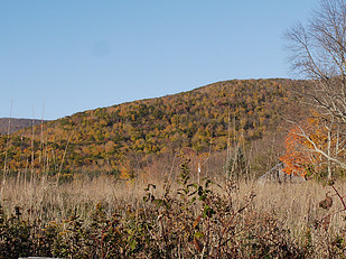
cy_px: 189
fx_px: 938
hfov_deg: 20.8
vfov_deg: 15.6
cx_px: 235
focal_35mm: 94
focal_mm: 25
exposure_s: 1/125
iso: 100
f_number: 11
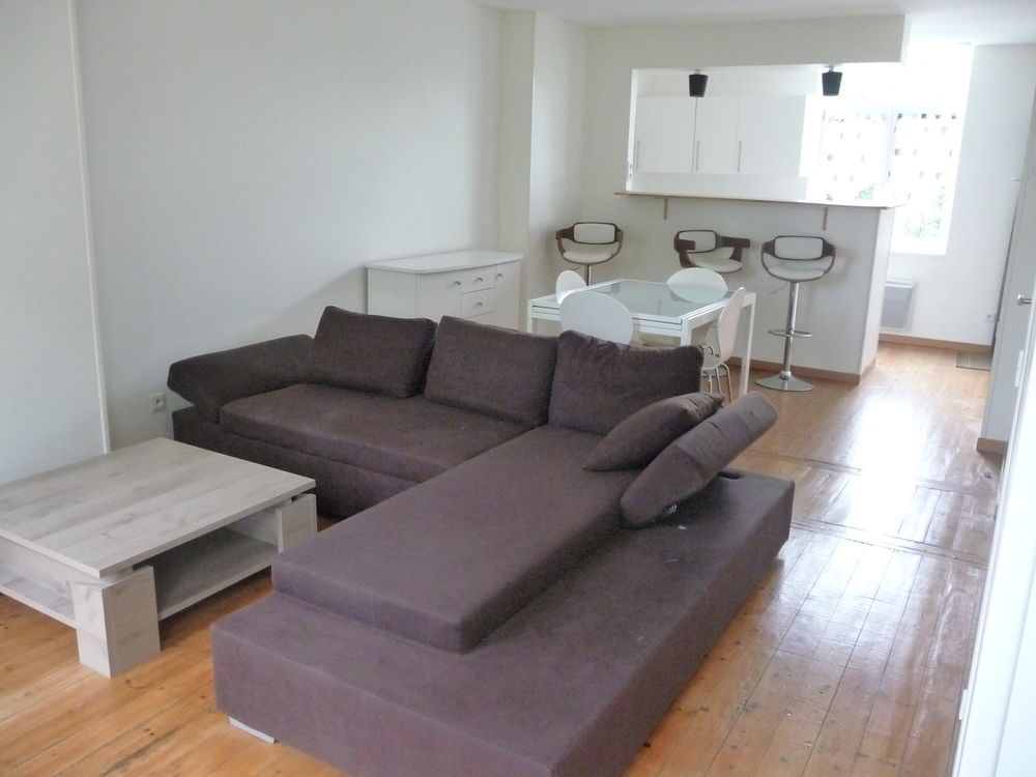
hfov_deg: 63.4
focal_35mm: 28
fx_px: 838
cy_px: 388
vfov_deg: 49.7
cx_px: 518
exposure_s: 1/40
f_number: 3.3
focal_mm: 4.7
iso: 800
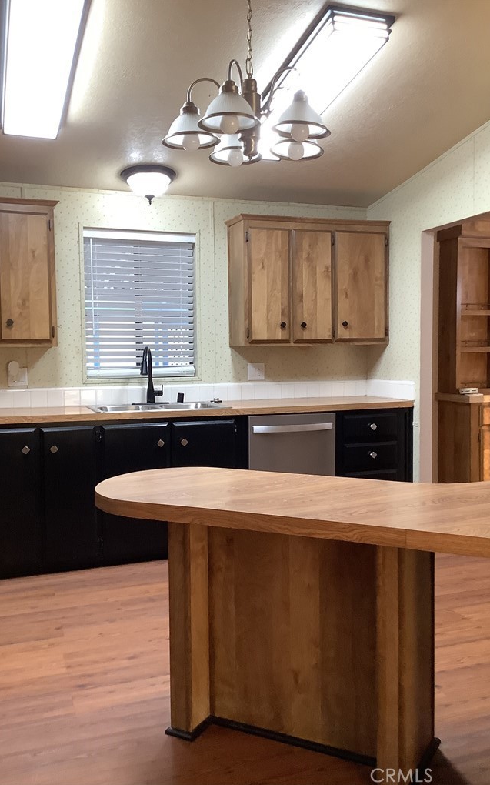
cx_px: 257
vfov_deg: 58.2
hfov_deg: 38.3
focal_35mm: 33
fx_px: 705
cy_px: 392
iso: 200
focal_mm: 3.3
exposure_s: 1/60
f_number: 2.4
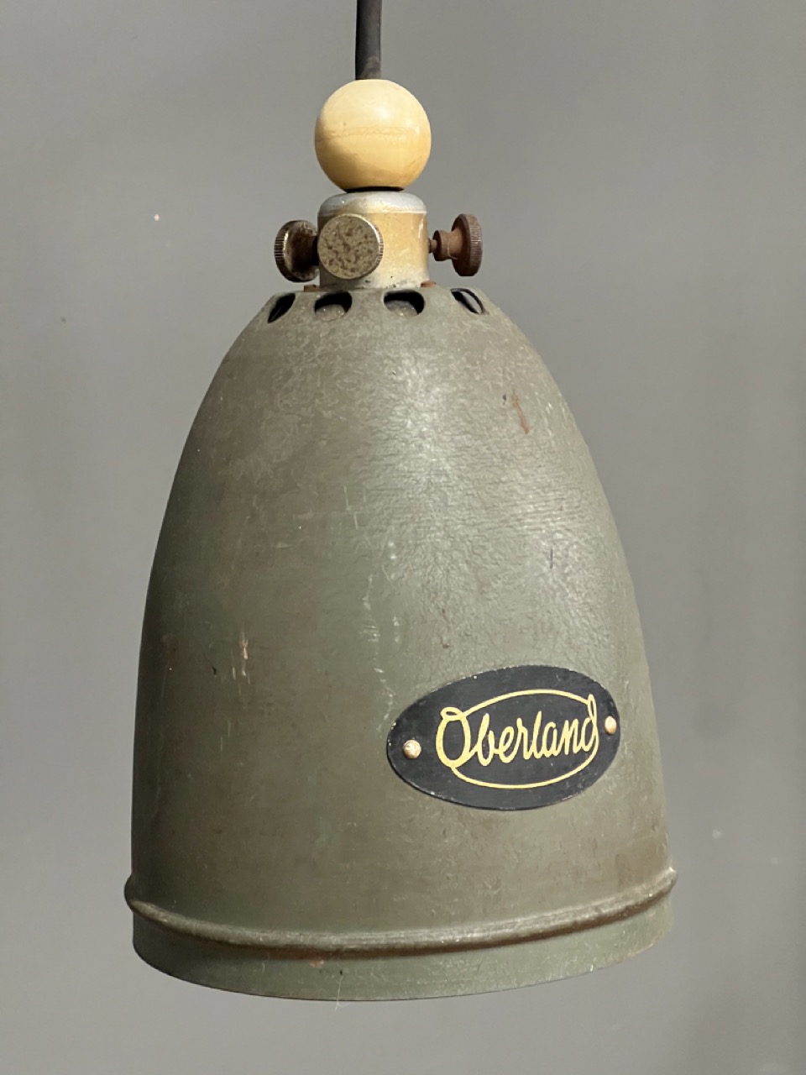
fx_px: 2390
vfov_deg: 25.3
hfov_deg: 19.1
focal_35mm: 77
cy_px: 538
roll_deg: +0.8
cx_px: 403
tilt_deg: -5.3
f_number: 2.8
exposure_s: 1/25
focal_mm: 9
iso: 800
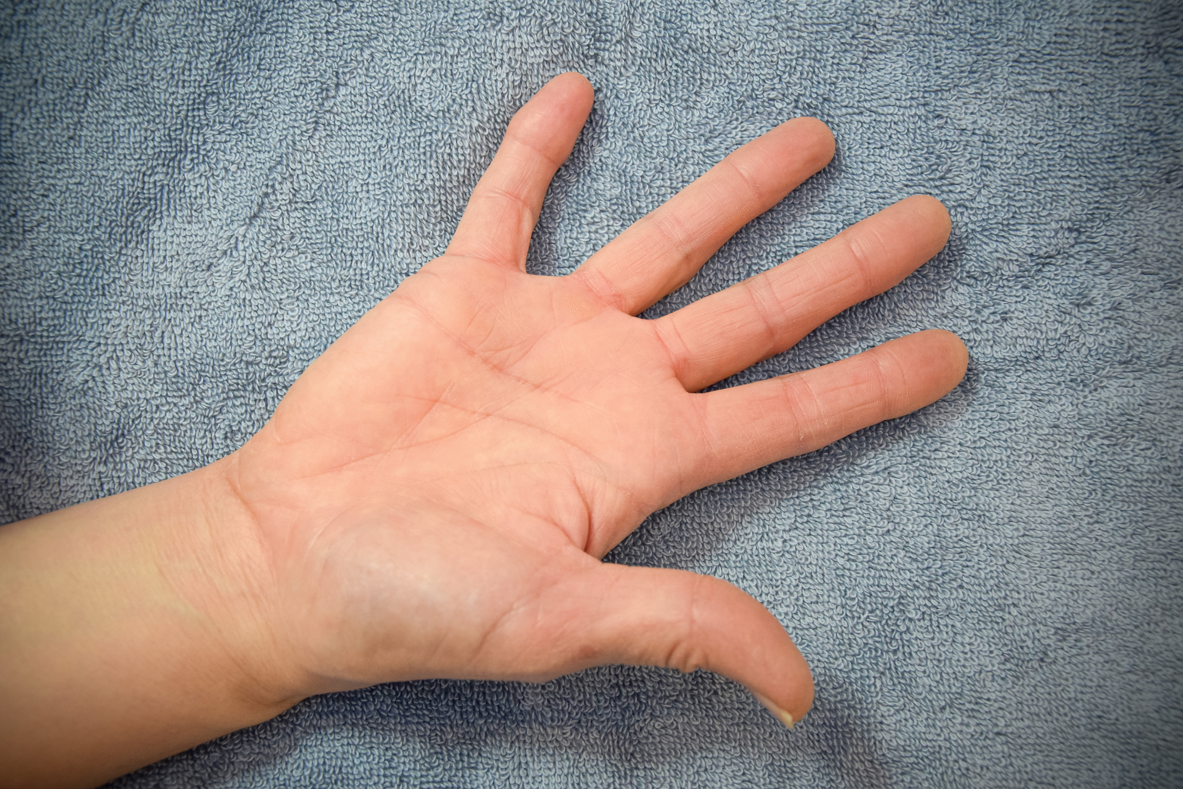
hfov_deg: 46.4
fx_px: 1380
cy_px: 394
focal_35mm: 42
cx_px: 592
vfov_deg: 31.9
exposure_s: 1/60
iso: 1000
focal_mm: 28
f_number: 4
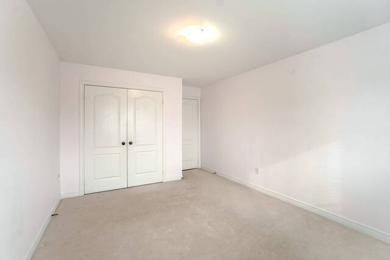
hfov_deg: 100.4
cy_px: 130
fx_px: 163
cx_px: 195
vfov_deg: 77.4
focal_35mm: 15
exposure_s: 1/25
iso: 200
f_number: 7.1
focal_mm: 10
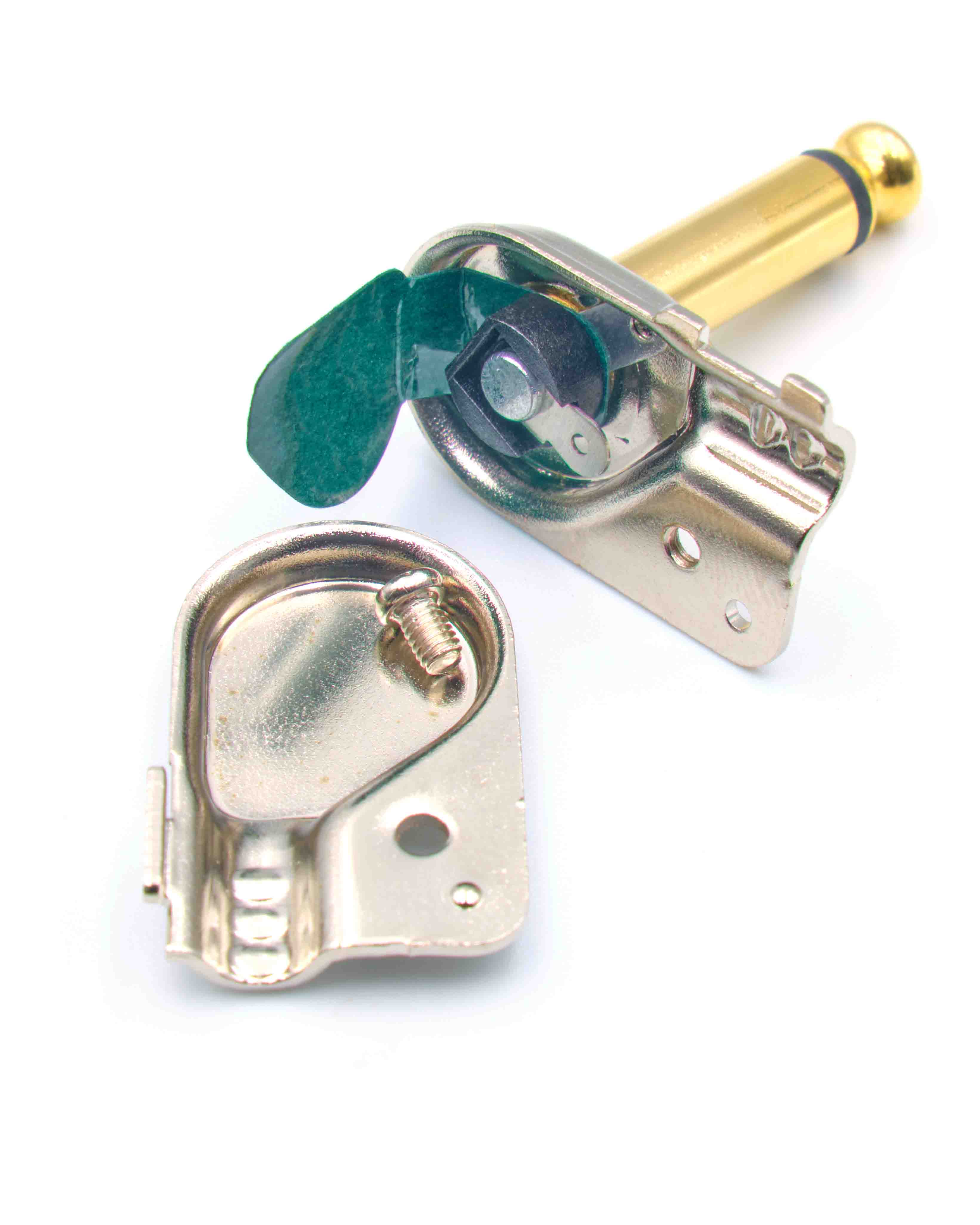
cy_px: 617
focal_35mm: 81
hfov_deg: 18.9
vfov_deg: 23.6
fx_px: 2937
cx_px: 524
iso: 160
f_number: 13
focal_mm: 37.9
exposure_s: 1/13
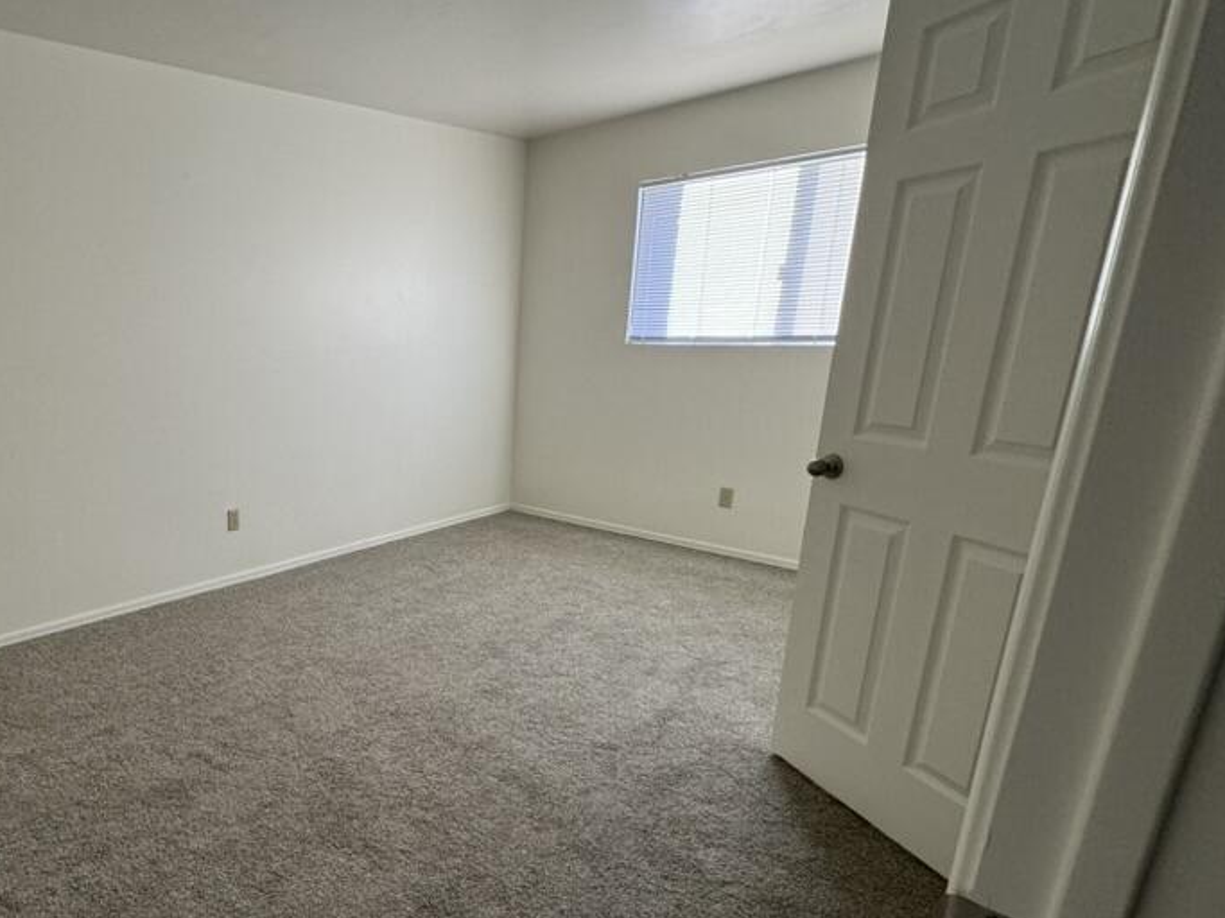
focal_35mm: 21
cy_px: 531
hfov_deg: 74.0
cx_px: 323
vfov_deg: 63.1
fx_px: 743
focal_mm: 2.22
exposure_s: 1/120
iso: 160
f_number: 2.2
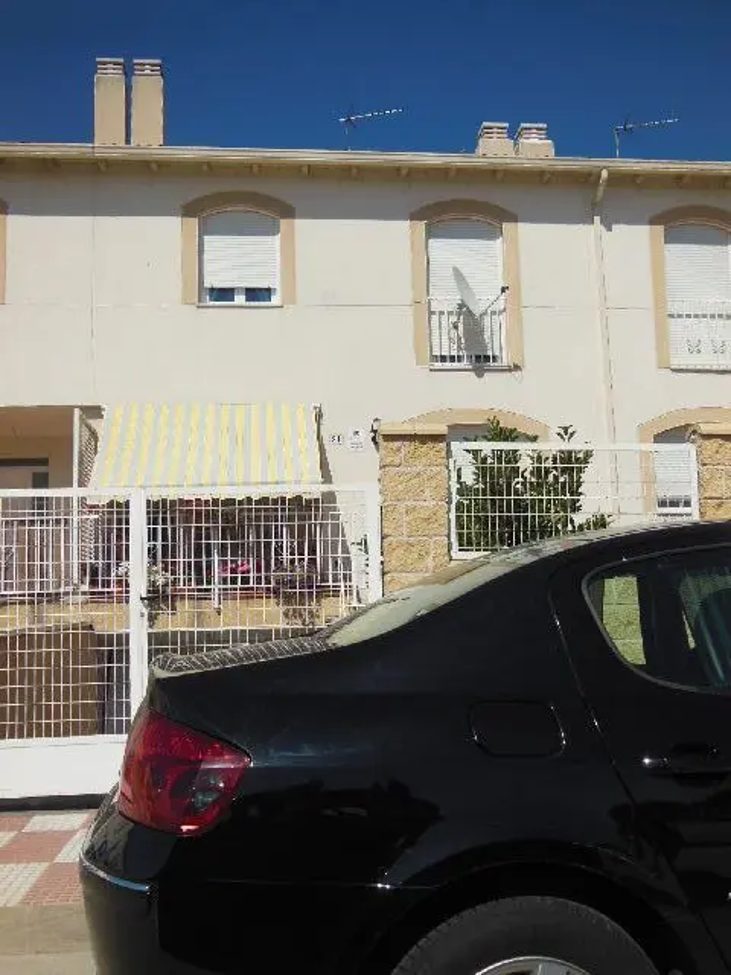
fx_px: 957
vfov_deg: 54.0
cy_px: 488
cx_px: 366
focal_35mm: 34
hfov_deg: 41.8
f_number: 7.8
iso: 125
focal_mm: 6
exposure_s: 1/500
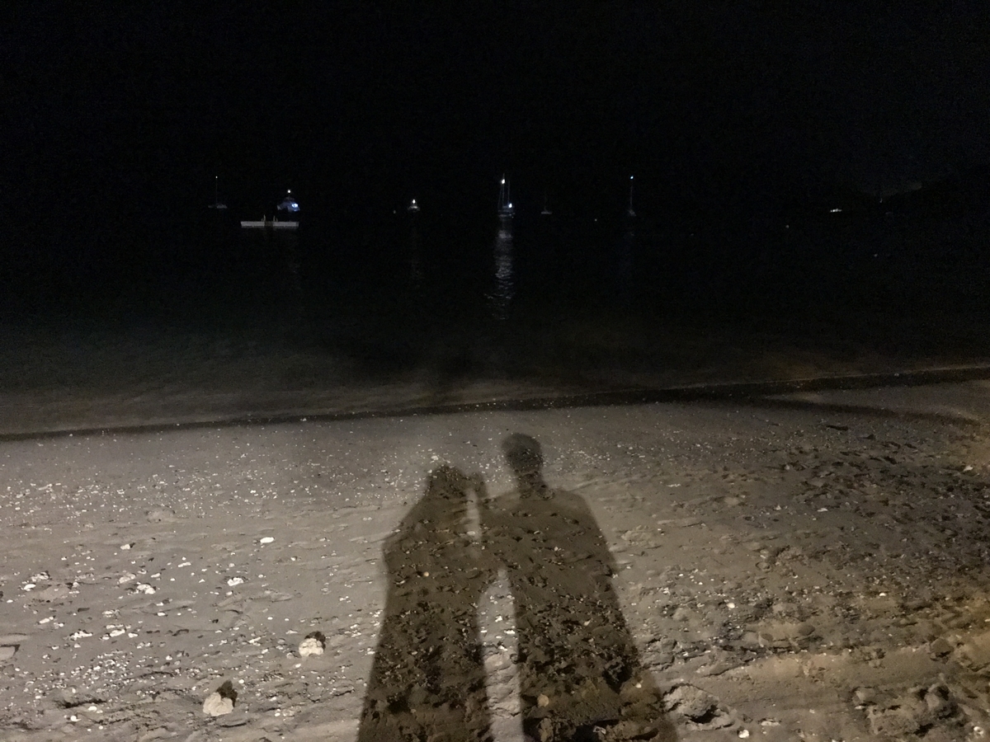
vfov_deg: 49.7
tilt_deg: -10.0
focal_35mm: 28
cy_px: 371
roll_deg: -0.6
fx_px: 801
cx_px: 495
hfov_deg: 63.4
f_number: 1.8
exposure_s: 1/4
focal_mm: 3.99
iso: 1000
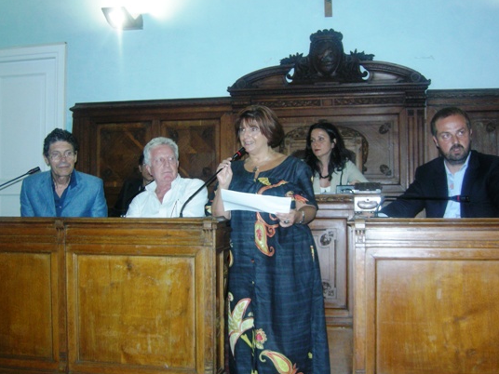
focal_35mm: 43
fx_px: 620
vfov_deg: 33.6
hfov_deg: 43.8
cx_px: 265
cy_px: 206
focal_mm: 7.5
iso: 231
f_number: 2.7
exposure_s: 1/60
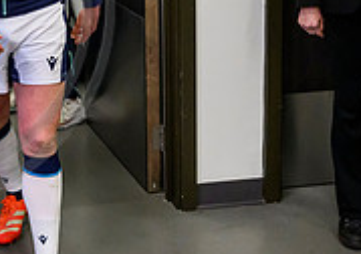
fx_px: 898
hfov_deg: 21.9
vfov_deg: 15.6
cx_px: -5
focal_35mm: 88
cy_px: -35
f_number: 2.8
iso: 6400
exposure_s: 1/640
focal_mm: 24
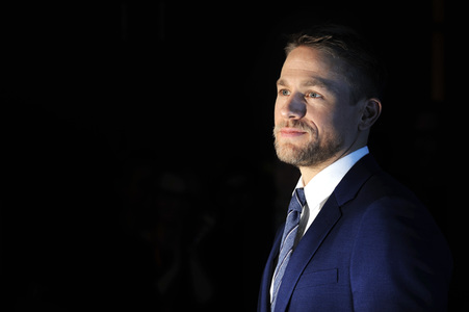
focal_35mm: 200
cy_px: 156
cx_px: 234
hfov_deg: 10.3
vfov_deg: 6.9
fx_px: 2604
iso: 200
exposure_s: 1/250
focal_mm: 200
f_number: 7.1
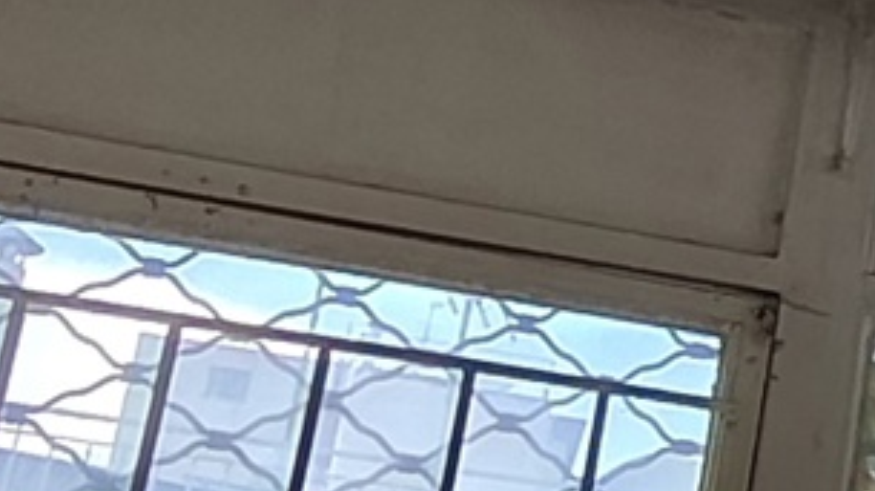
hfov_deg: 15.6
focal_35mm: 103
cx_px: 1842
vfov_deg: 11.6
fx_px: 2388
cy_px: 448
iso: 50
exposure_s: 1/100
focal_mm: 1.67
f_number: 2.2
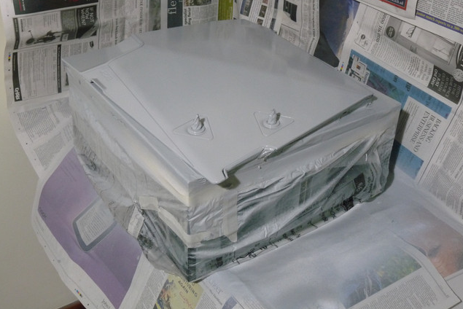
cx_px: 231
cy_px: 136
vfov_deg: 30.5
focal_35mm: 44
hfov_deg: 44.5
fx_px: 566
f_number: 3
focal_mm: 7.4
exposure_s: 1/10
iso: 400
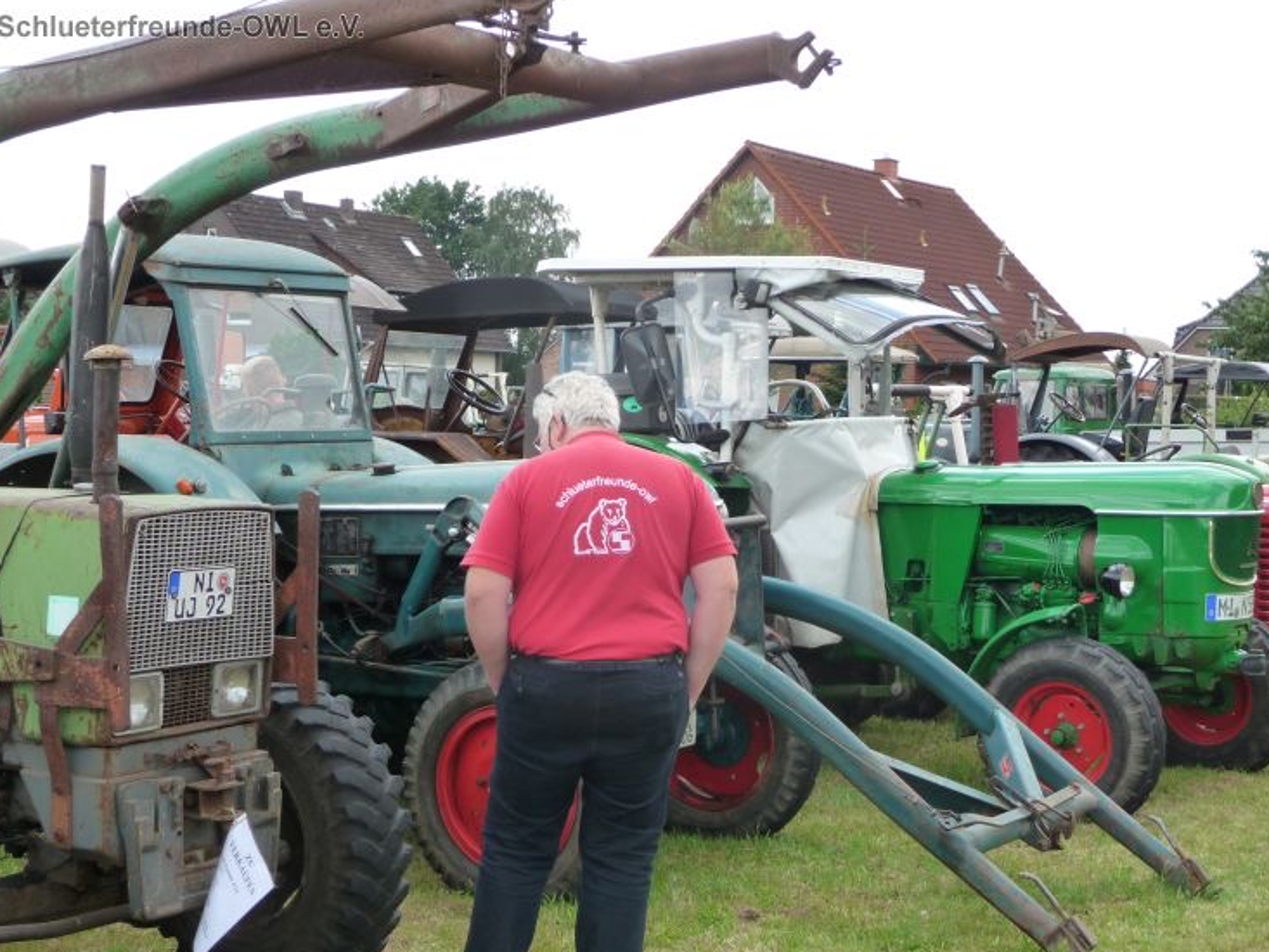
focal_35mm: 60
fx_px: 2200
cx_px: 670
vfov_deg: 24.4
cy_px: 514
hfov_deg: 32.2
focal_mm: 9.3
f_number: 4.3
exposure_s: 1/200
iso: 160
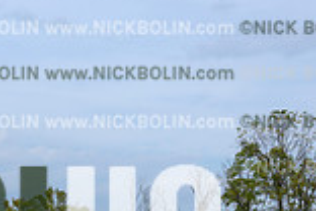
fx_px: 781
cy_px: 262
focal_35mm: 89
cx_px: 77
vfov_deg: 14.8
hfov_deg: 22.6
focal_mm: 24
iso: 200
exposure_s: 1/1600
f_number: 4.5
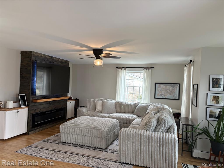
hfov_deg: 67.3
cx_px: 112
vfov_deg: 53.1
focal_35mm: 26
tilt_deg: +0.2
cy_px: 84
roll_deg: -2.8
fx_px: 168
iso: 160
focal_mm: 5.96
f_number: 1.6
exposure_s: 1/60
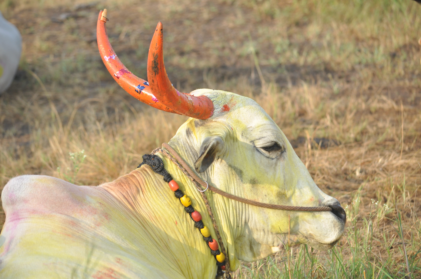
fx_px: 2278
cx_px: 210
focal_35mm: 195
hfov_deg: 10.6
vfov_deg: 7.0
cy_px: 140
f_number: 4.8
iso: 250
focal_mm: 130
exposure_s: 1/400
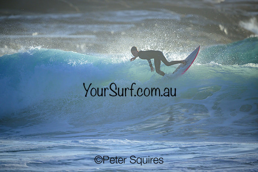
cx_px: 129
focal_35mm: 800
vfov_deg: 1.7
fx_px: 5734
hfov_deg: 2.6
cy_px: 86
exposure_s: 1/2500
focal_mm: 800
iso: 360
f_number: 6.3
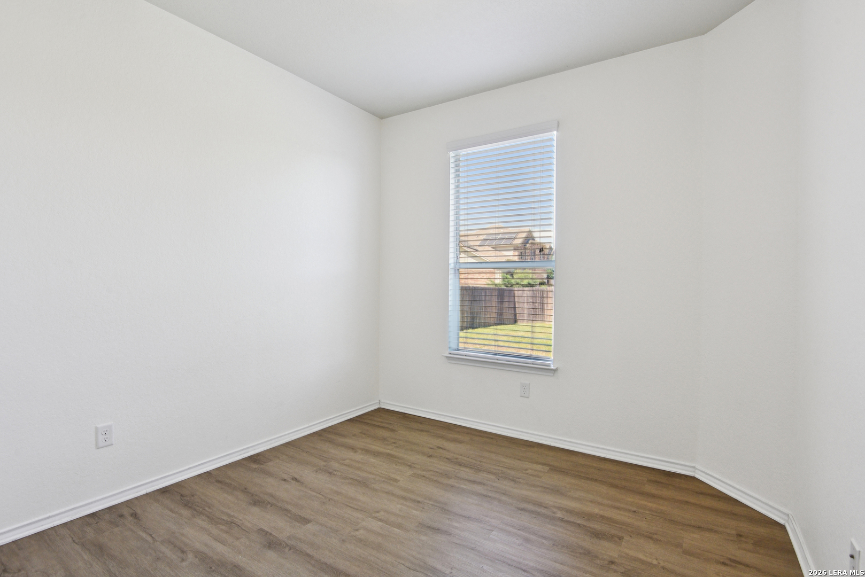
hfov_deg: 93.3
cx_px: 432
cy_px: 288
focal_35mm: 17
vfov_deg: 70.5
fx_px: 409
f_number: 8
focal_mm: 17
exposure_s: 1/20
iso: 500
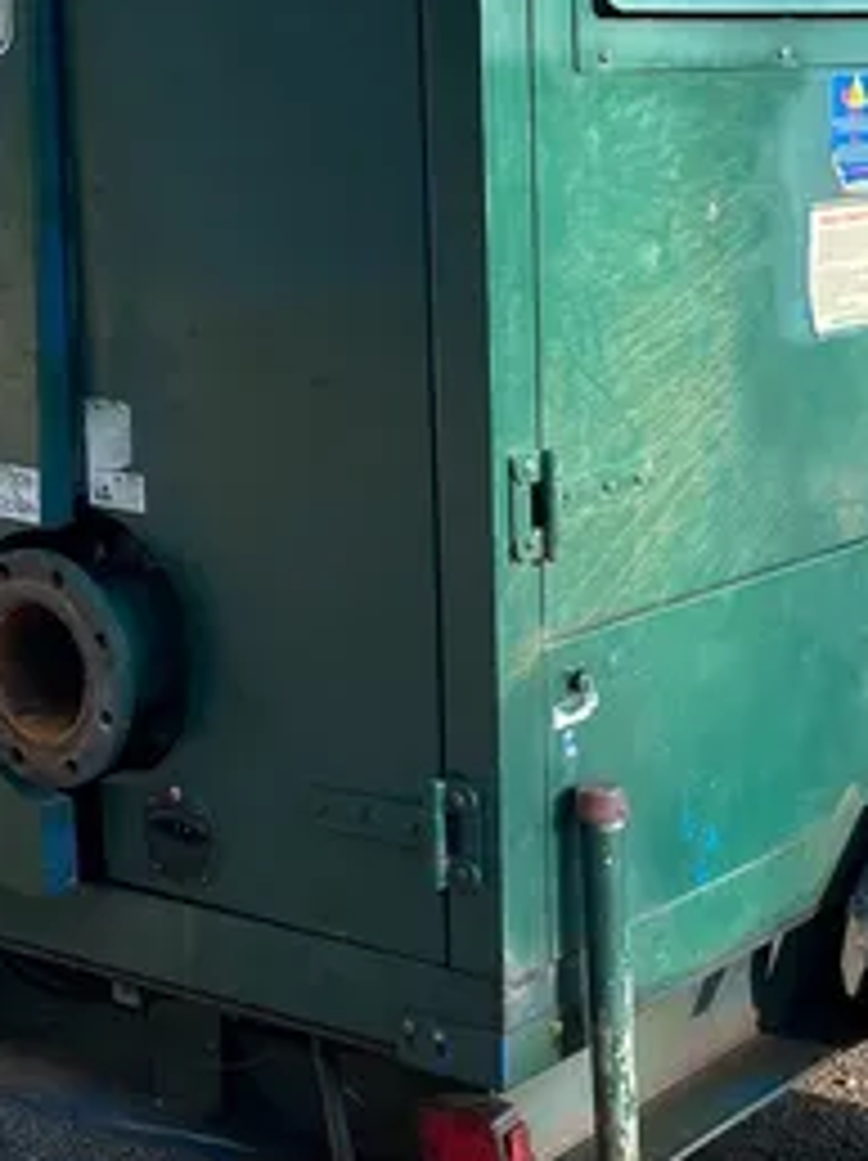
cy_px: 457
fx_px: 2478
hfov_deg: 19.7
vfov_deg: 26.3
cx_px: 648
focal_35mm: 74
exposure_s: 1/1019
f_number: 1.5
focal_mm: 5.7
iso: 50
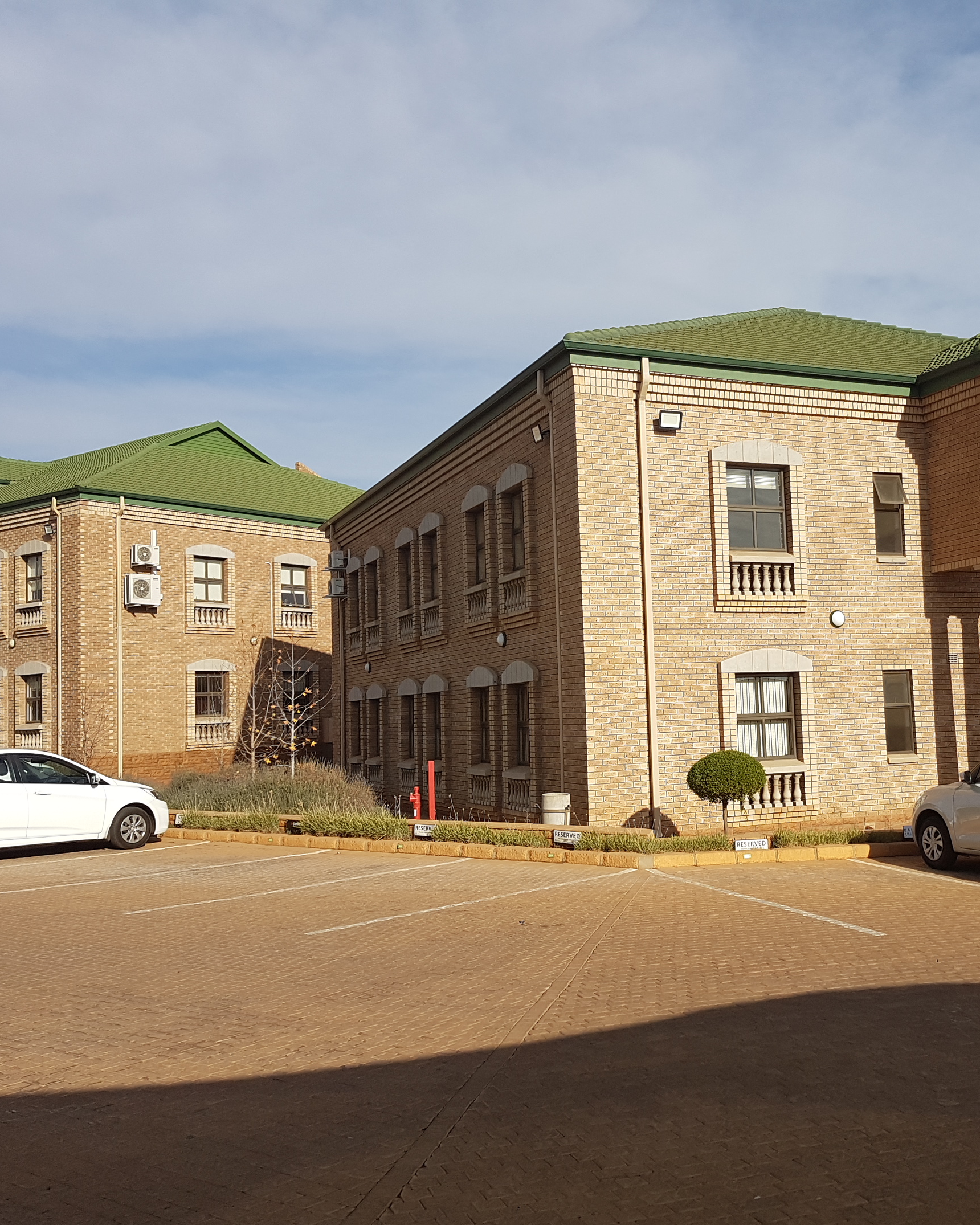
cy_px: 615
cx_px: 719
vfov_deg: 52.8
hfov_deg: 42.2
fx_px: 1233
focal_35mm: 34
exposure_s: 1/2656
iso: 40
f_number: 1.7
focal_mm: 4.2
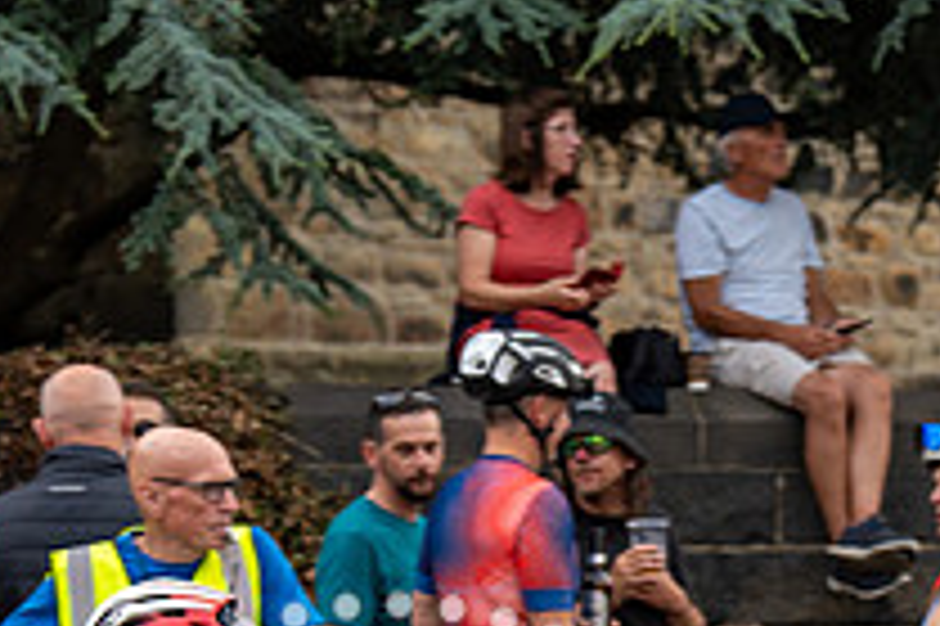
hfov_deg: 10.2
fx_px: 5192
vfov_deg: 6.8
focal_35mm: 199
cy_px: 786
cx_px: 1097
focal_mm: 70
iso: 500
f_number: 3.5
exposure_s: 1/1000
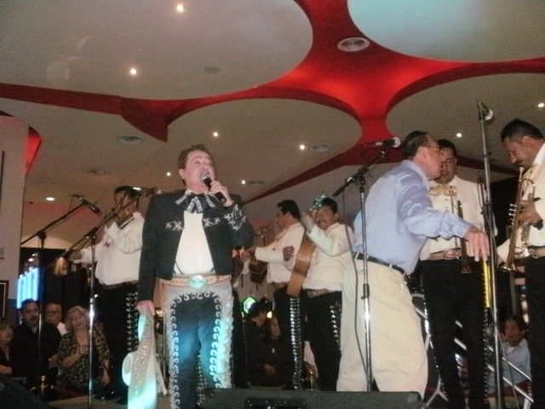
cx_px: 272
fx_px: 567
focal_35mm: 36
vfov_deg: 39.7
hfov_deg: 51.4
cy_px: 204
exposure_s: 1/30
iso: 500
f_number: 3.5
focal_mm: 6.3
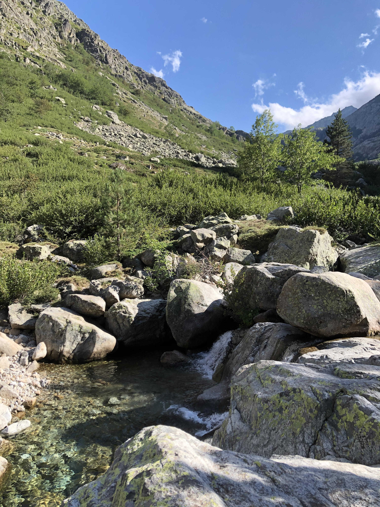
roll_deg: -0.4
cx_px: 190
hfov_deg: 49.7
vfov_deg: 63.4
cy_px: 254
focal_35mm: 28
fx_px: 410
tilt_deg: -1.3
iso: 20
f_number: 1.8
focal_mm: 4
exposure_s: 1/823
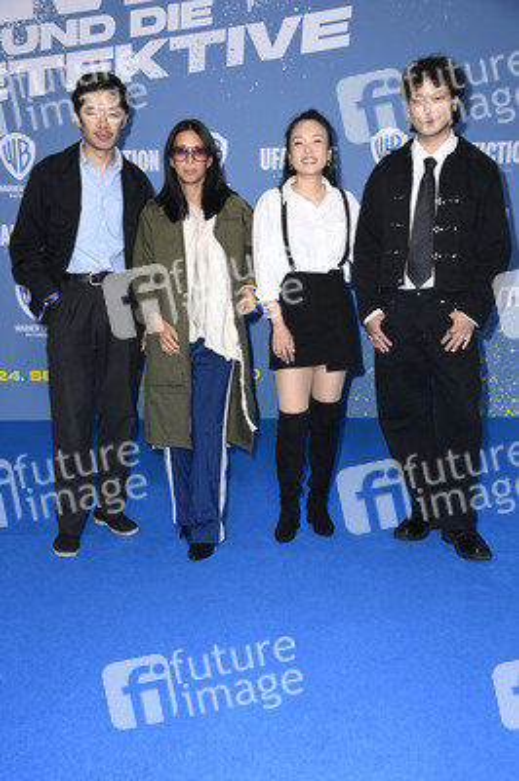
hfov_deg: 30.5
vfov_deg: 44.5
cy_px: 390
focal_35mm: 44
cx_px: 260
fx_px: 953
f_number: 5.6
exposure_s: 1/250
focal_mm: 44
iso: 1250
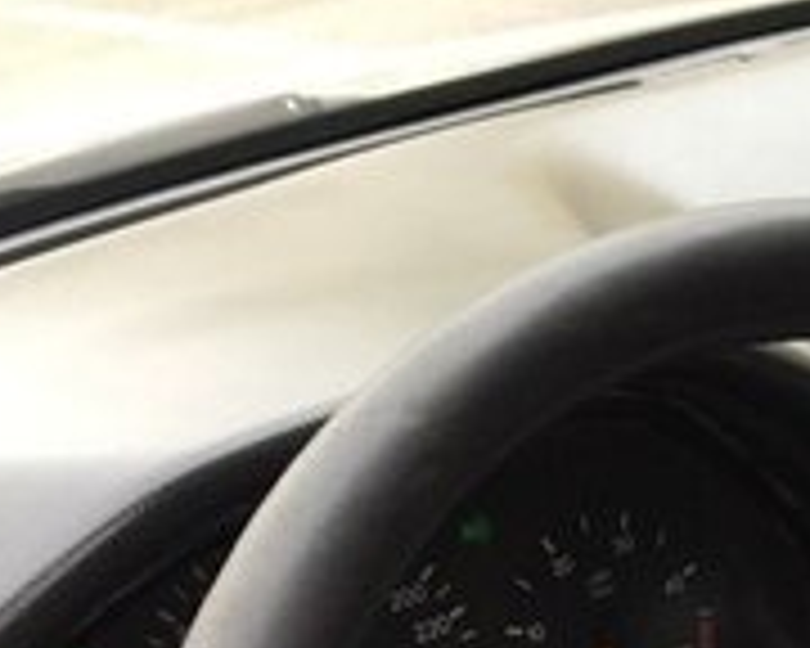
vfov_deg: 14.2
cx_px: 837
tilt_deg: -28.2
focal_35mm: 104
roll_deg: +4.9
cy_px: 866
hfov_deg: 17.9
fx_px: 2493
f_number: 2.2
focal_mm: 4.15
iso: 40
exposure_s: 1/100
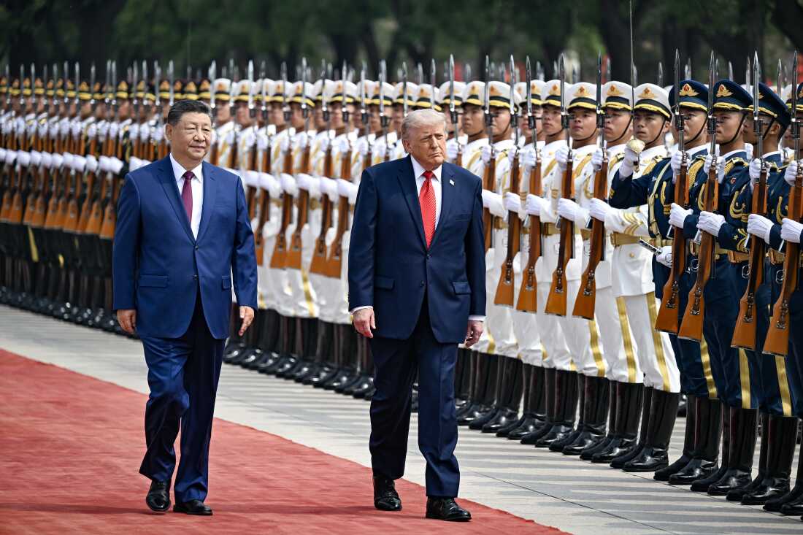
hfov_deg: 8.2
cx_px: 402
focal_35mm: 250
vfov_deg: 5.5
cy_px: 268
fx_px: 5575
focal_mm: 250
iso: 200
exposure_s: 1/1250
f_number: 5
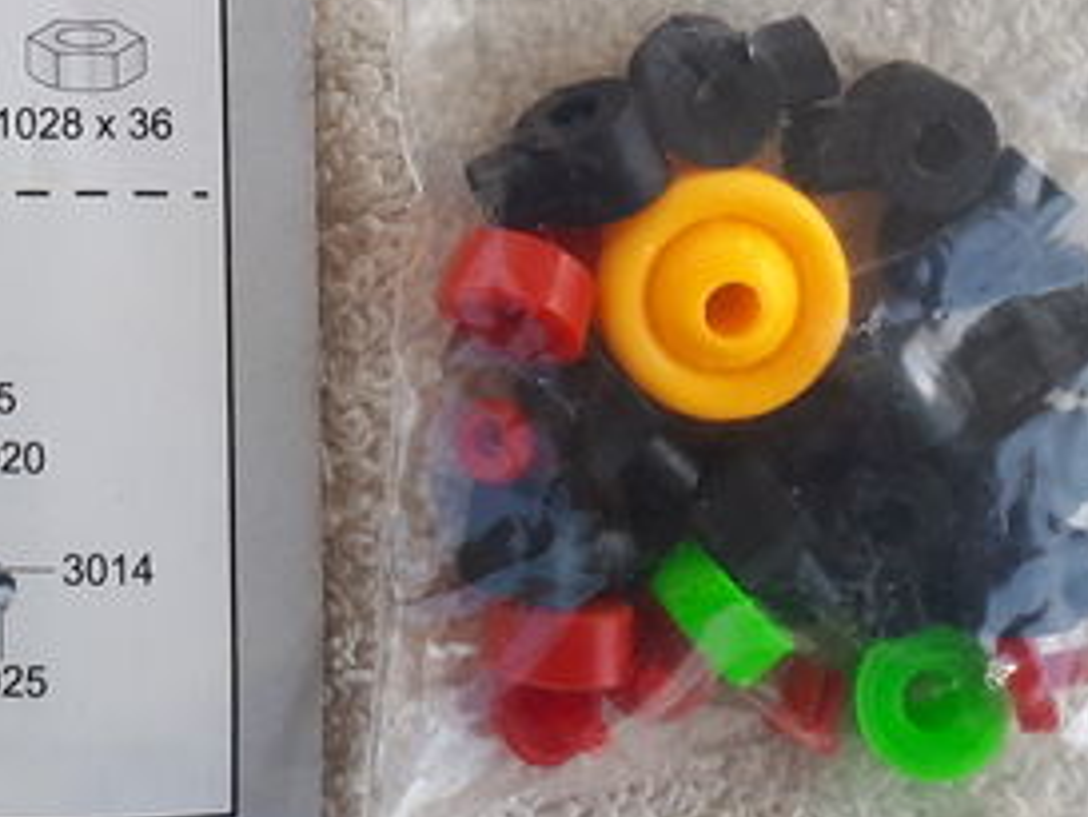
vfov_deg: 13.5
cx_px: -20
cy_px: -610
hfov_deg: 19.2
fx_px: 3113
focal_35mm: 99
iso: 40
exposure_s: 1/108
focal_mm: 3.6
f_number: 1.9
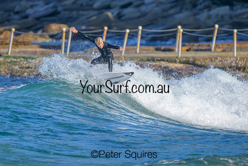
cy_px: 85
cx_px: 98
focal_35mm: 1097
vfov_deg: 1.3
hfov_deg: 1.9
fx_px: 7559
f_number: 6.3
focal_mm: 800
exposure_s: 1/2000
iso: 400
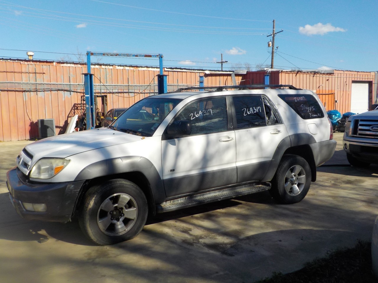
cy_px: 142
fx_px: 328
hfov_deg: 60.0
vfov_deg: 46.8
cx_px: 189
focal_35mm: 30
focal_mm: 4.1
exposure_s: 1/1250
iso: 125
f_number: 3.3
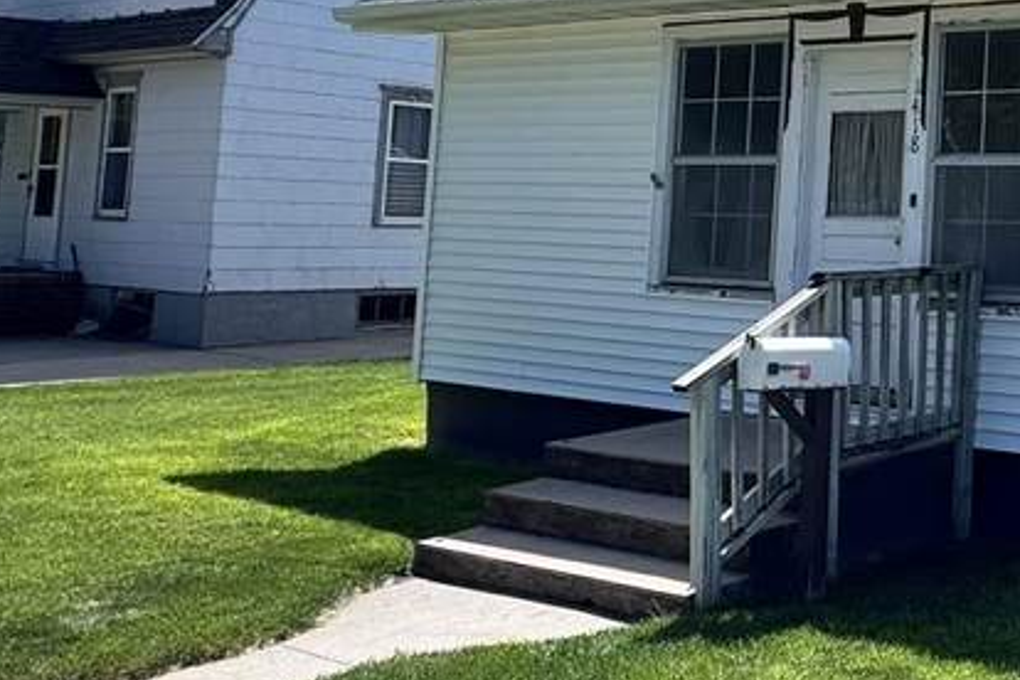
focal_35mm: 45
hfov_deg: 34.8
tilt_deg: +3.8
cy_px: 143
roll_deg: -1.6
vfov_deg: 29.2
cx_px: 1222
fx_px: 1275
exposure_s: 1/1160
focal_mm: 2.22
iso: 50
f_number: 2.2
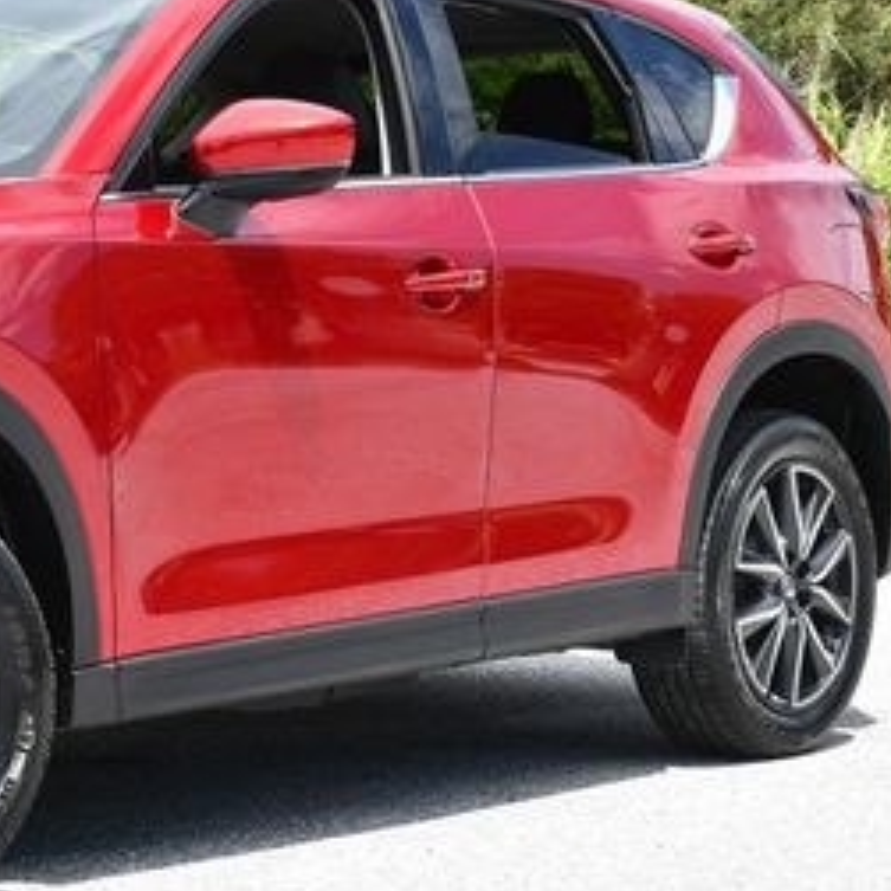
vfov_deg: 15.4
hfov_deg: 15.0
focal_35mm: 113
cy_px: 359
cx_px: -92
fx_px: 3291
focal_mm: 26
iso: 160
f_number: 8
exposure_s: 1/250
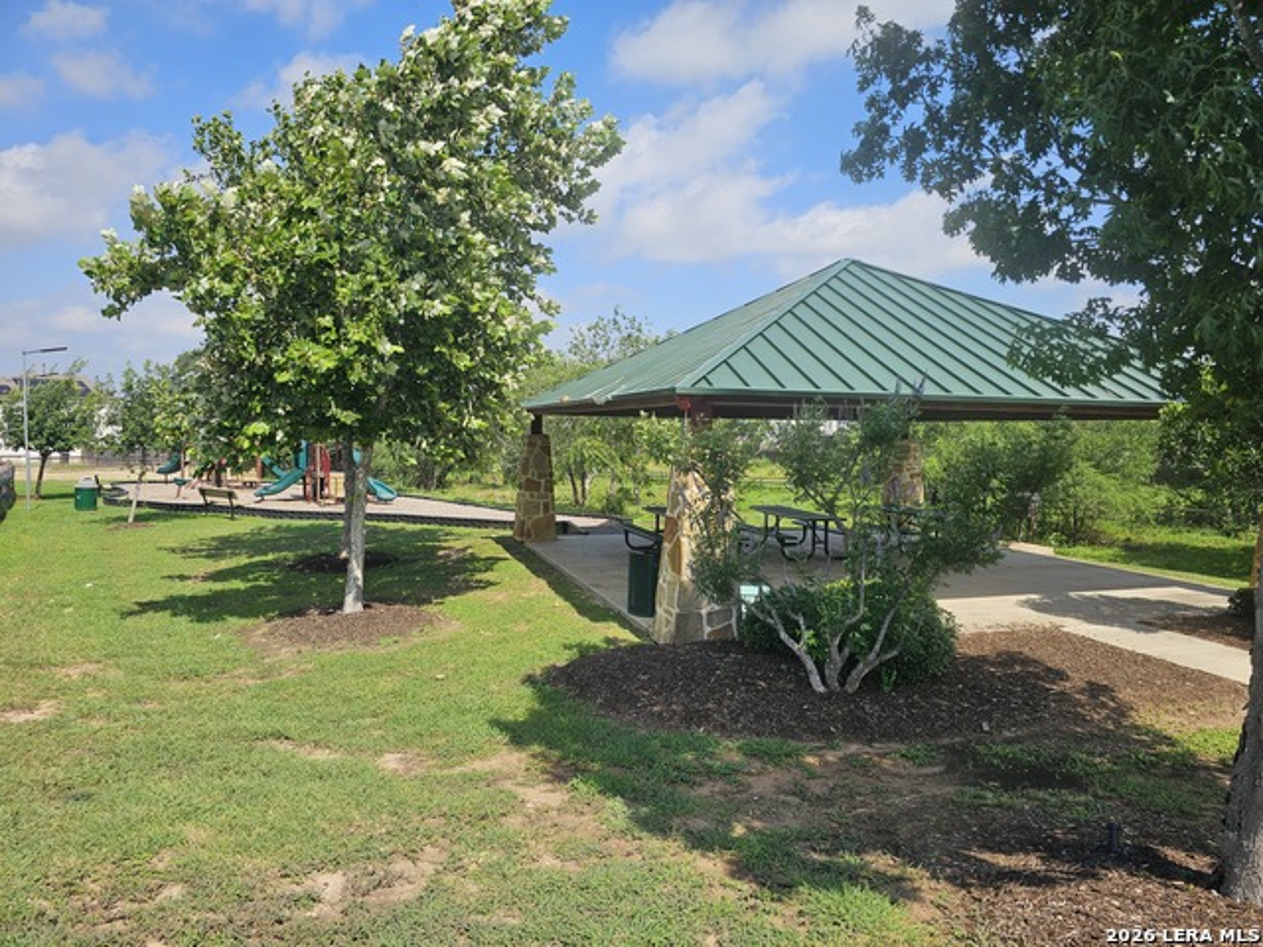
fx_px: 839
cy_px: 474
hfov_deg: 73.9
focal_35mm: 23
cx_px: 632
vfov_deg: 58.9
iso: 10
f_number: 1.7
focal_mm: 6.3
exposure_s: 1/670
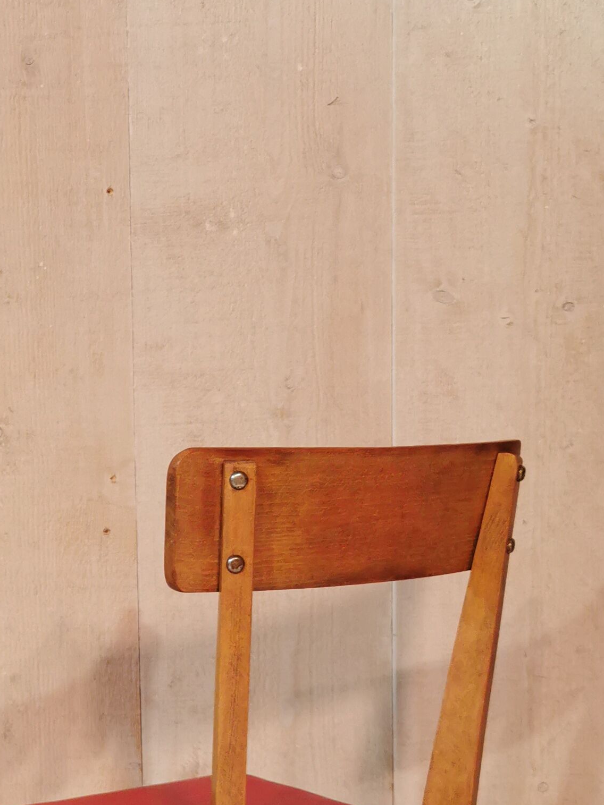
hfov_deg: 21.4
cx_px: -59
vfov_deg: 29.1
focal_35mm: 65
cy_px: 658
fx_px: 1512
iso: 125
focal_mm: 5.58
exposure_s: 1/100
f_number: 1.8
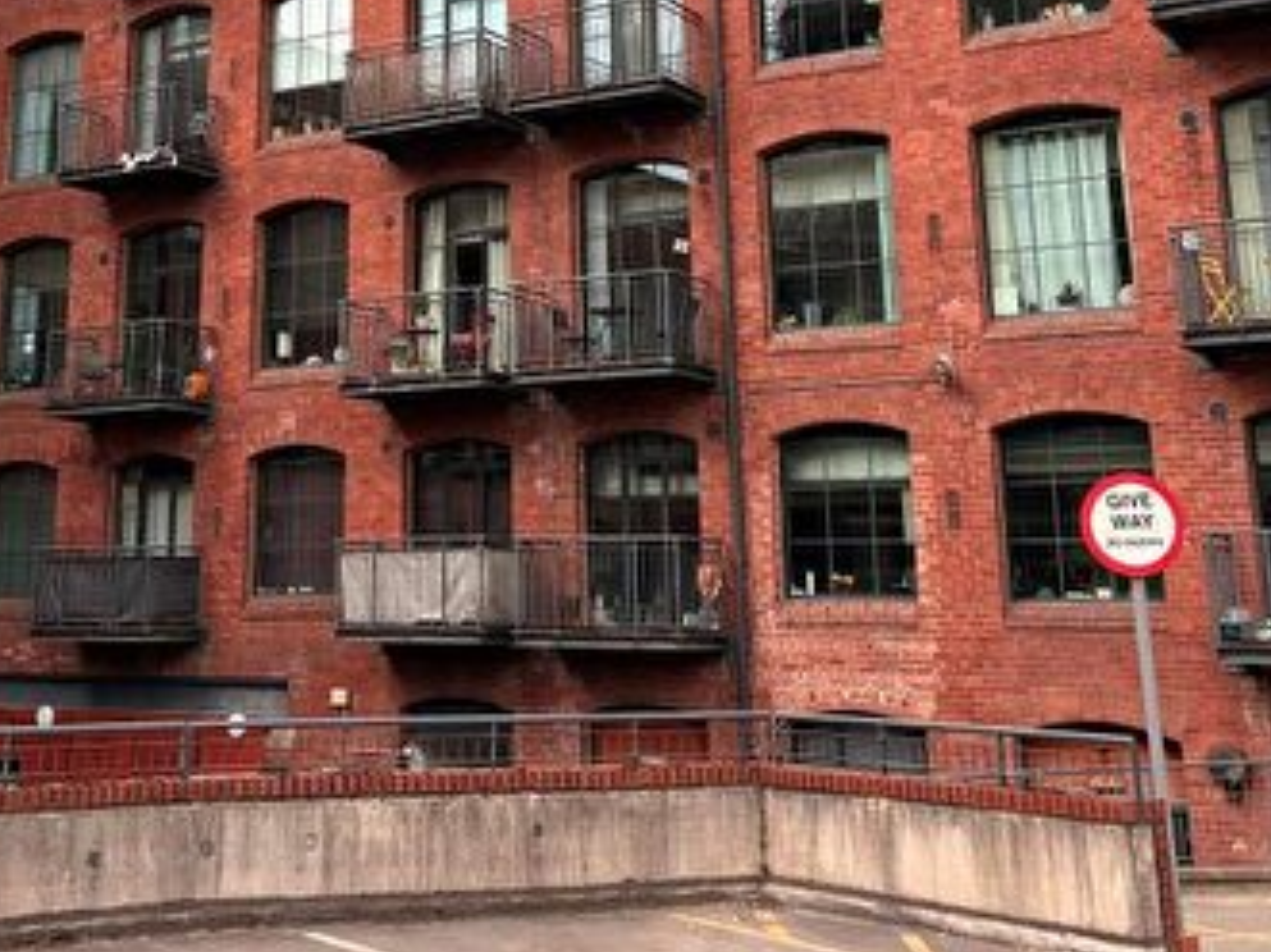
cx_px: 422
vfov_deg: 25.4
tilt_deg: +15.7
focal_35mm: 55
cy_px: 25
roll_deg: +0.4
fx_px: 2019
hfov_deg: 34.6
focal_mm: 5.96
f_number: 1.6
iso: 64
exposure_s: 1/1706
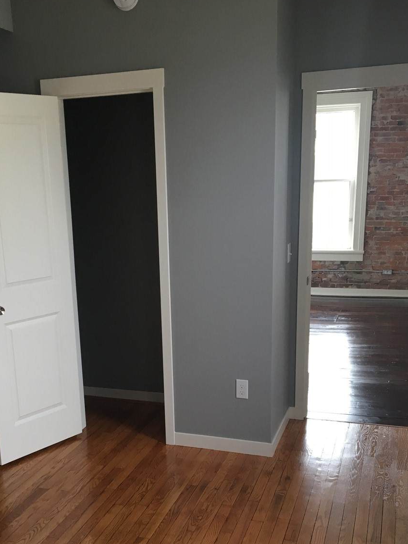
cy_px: 340
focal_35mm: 41
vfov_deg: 45.4
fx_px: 644
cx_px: 156
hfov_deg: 35.0
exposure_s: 1/30
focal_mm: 4.15
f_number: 2.2
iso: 50
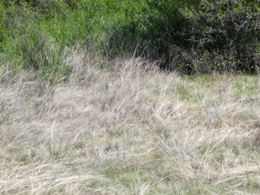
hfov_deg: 14.4
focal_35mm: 121
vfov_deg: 11.5
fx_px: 909
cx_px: 458
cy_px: 336
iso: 130
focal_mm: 6.72
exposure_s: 1/2000
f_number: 1.7
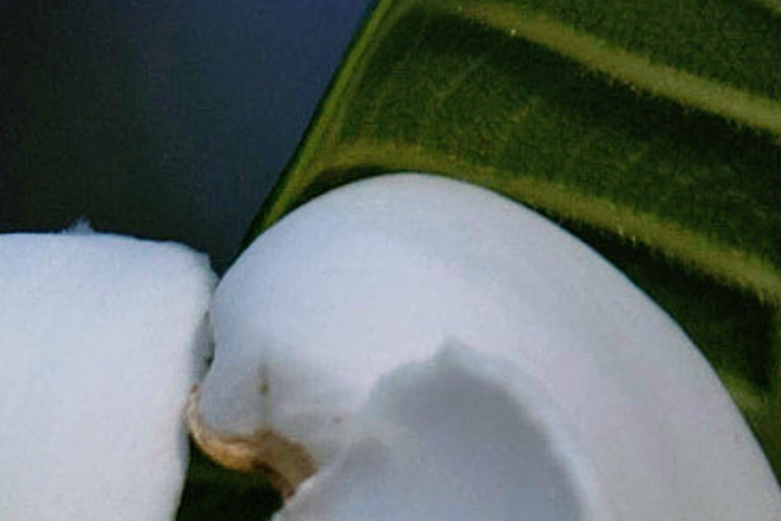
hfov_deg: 2.3
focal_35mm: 891
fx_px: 19341
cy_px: 972
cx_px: -62
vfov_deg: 1.5
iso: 160
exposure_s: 1/640
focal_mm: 135
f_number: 6.3
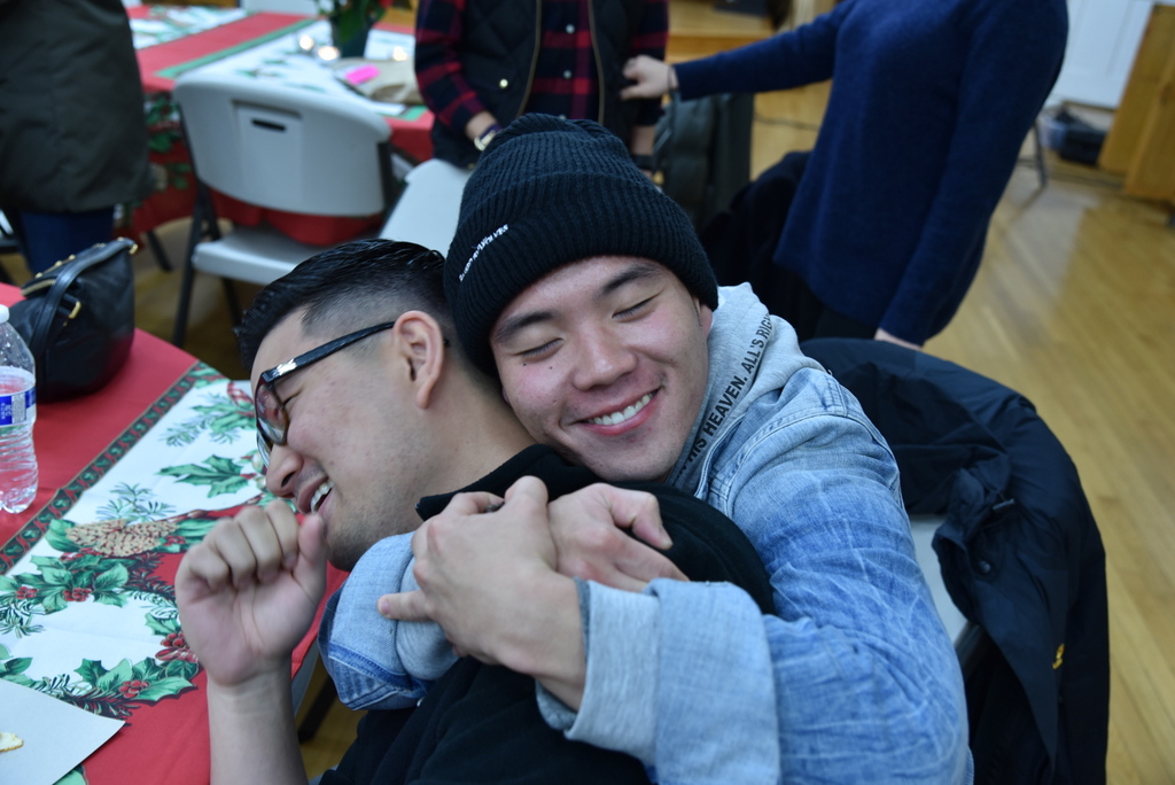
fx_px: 1306
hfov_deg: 48.4
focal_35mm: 40
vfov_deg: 33.4
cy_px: 392
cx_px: 588
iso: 560
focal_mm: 40
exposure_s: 1/40
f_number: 4.5
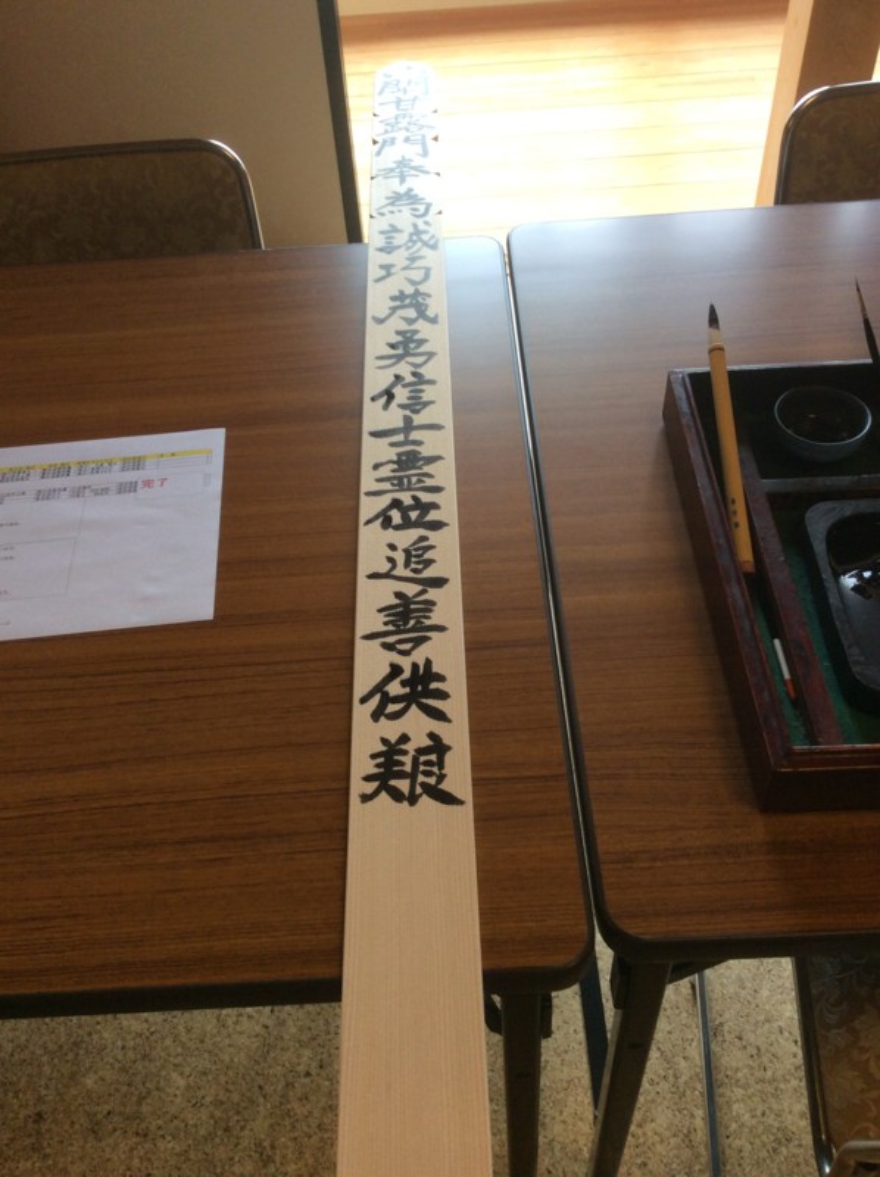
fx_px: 1087
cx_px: 440
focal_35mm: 32
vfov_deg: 56.9
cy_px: 588
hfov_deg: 44.1
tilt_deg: -46.1
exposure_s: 1/120
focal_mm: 3.3
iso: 64
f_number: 2.4
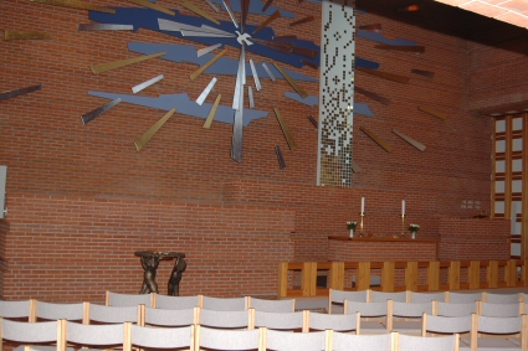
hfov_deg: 46.4
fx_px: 616
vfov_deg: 31.9
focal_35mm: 42
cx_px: 264
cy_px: 176
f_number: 4
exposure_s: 1/60
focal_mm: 28
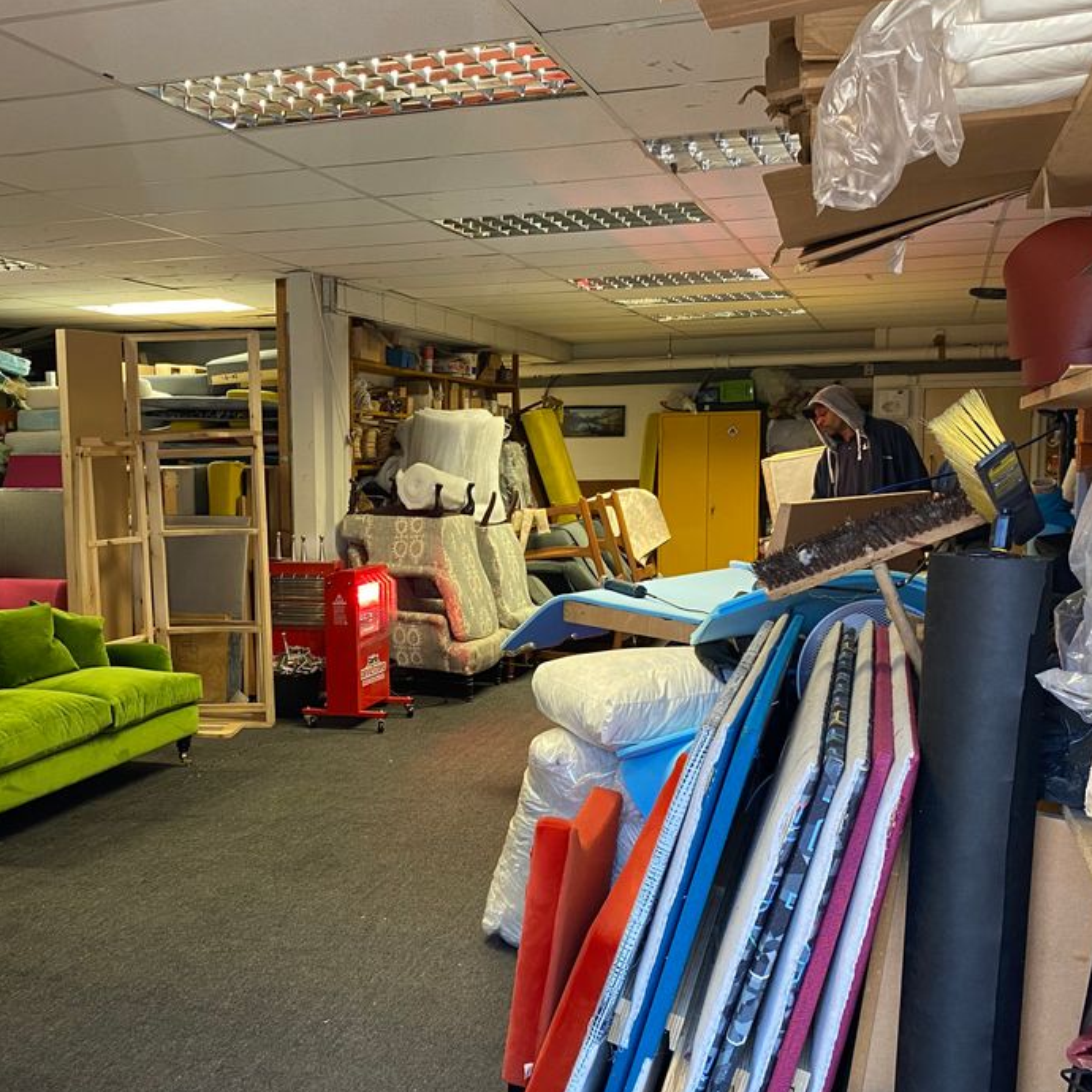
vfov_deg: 44.9
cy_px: 596
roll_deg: +0.3
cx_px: 416
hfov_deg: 44.6
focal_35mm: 37
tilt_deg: -5.1
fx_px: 1321
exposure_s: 1/50
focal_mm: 4.25
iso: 100
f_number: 1.8
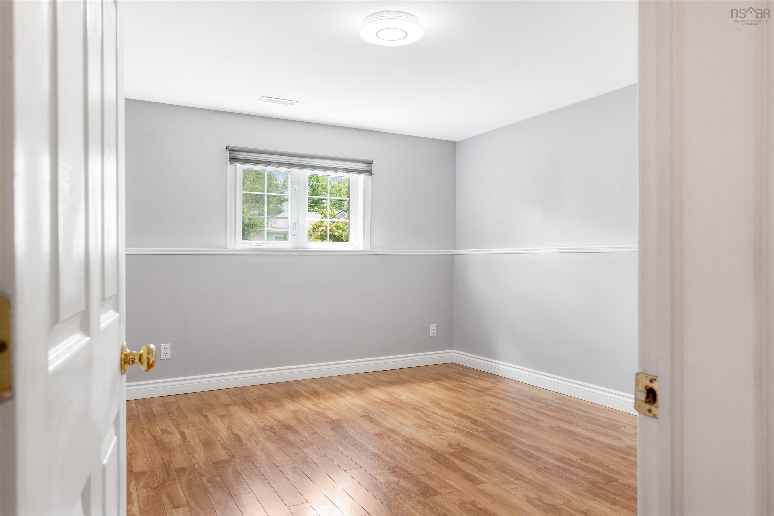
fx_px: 516
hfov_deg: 73.7
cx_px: 387
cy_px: 258
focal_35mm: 24
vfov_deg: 53.1
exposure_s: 1/60
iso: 400
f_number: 8
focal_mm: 24
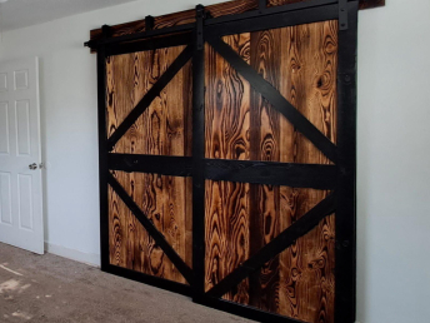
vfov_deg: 45.1
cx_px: 33
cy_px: 125
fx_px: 385
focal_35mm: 31
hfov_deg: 50.8
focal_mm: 1.64
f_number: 2.2
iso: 125
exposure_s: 1/40
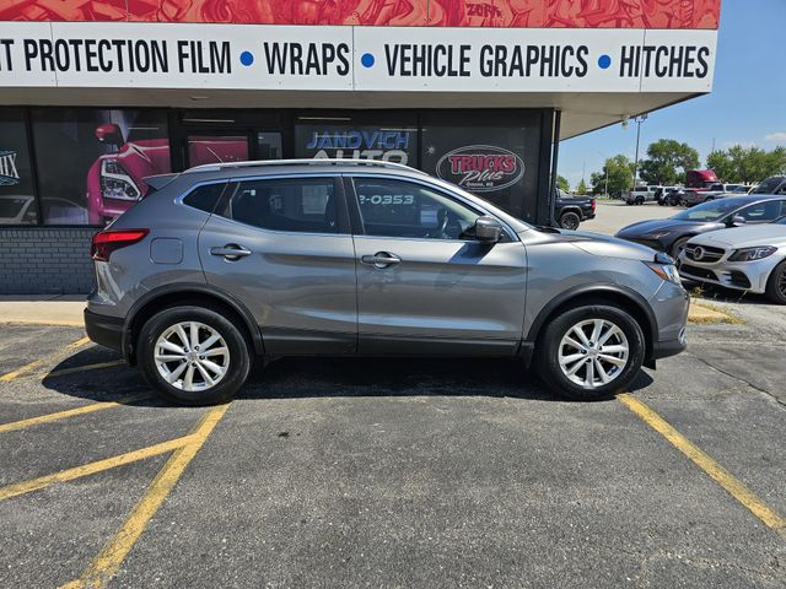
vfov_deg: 58.9
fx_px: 522
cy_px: 294
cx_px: 393
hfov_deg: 73.9
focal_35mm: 23
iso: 10
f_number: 1.7
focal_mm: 6.3
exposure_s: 1/638
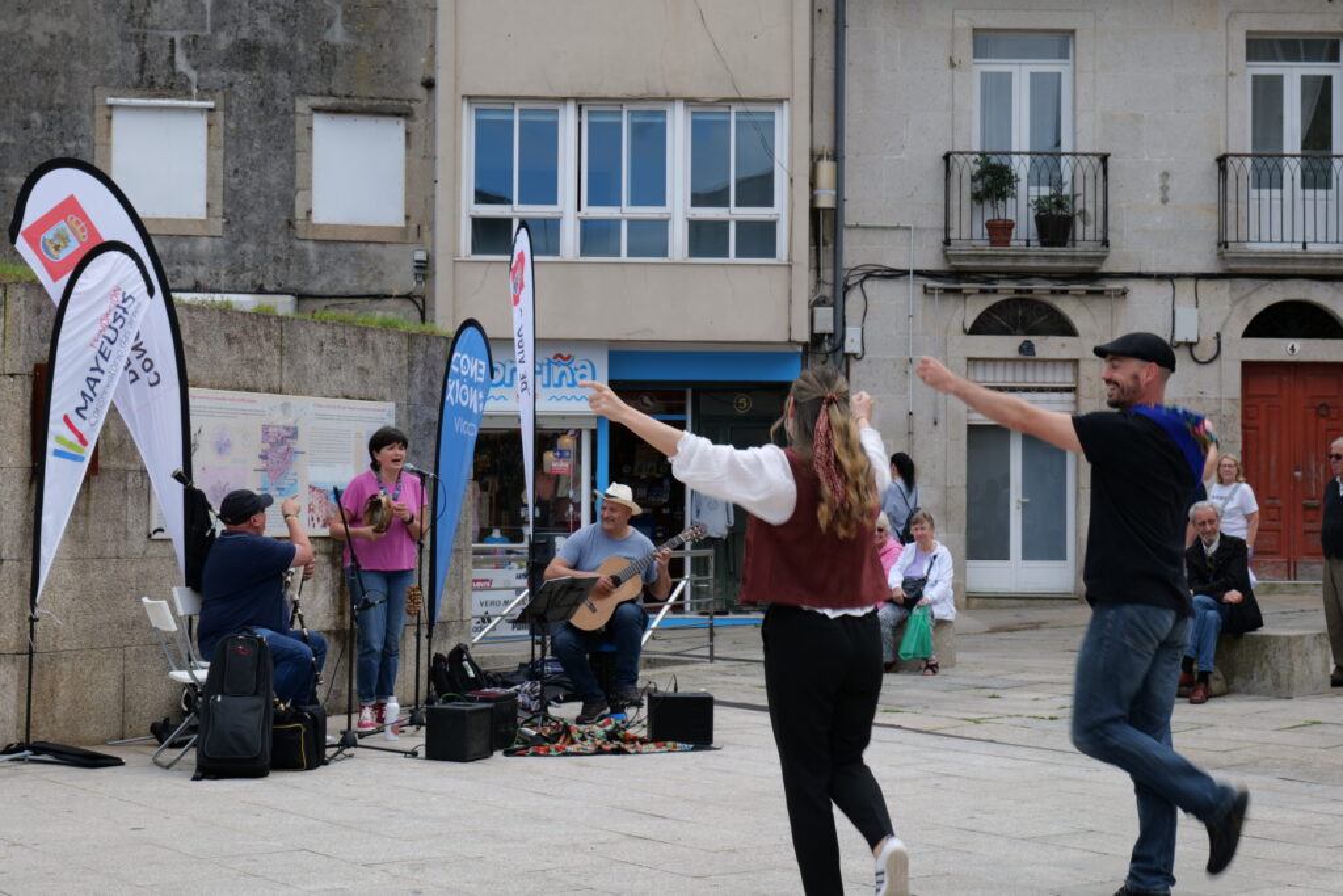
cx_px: 672
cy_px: 448
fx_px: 2238
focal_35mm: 60
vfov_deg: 22.6
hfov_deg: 33.4
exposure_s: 1/60
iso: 100
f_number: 11
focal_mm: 60
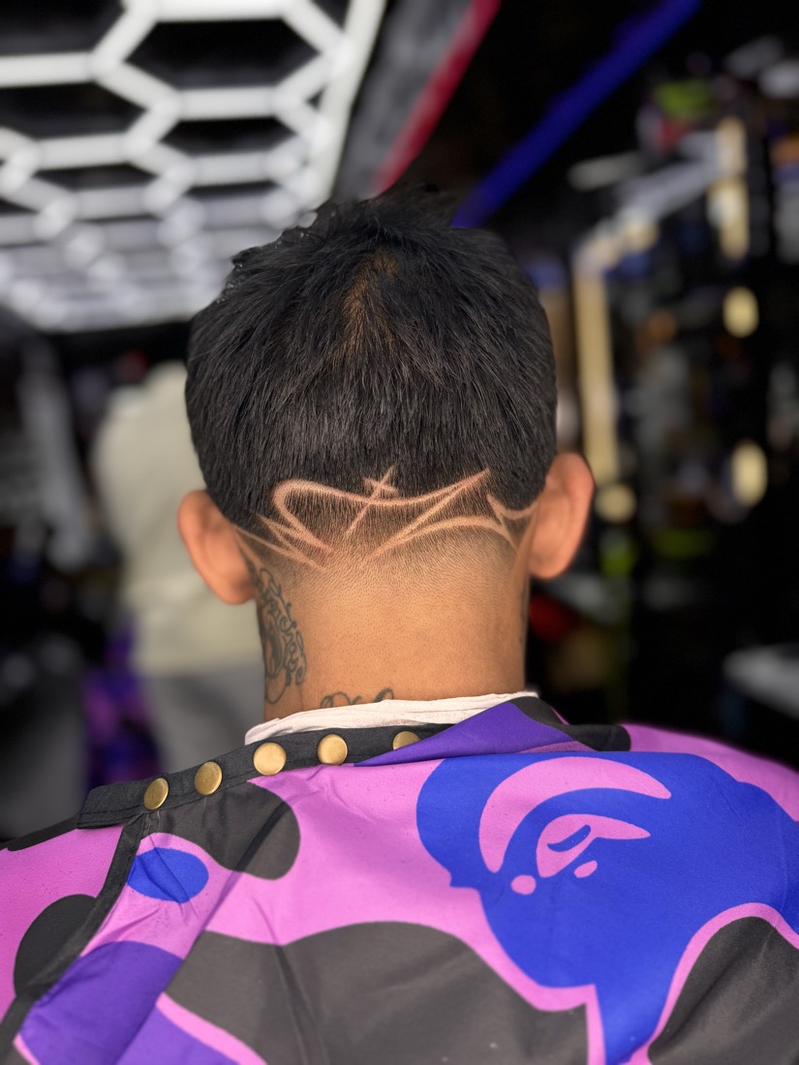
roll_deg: +6.4
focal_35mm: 24
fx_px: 739
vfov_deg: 71.6
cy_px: 532
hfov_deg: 56.8
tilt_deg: -8.0
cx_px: 400
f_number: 1.78
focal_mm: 6.76
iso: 64
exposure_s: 1/159
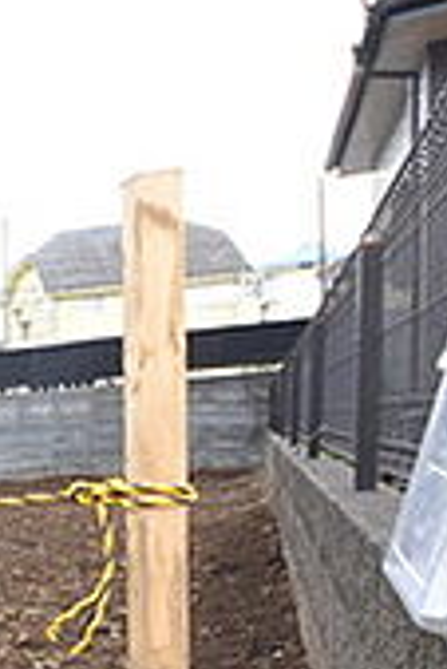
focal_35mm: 44
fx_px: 818
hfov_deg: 19.1
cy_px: 542
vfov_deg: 42.3
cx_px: -439
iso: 400
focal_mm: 8
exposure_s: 1/250
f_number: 8
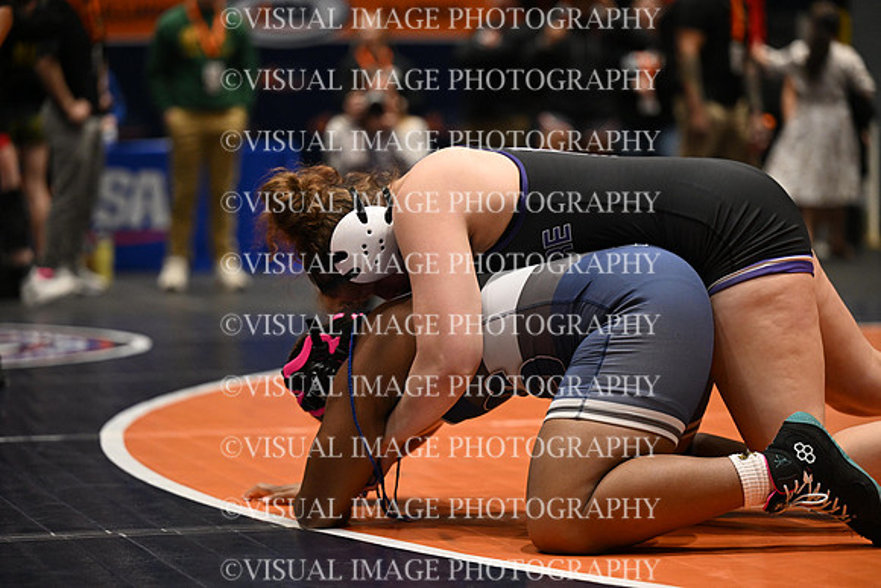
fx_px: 2937
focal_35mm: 120
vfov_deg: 11.4
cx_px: 440
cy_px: 294
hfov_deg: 17.1
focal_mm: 120
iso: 3200
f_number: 2.8
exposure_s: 1/960
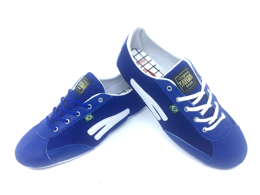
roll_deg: +5.7
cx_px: 130
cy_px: 98
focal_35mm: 29
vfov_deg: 48.2
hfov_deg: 61.7
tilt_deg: -34.8
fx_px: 218
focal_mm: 4.15
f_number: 2.2
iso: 32
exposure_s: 1/120
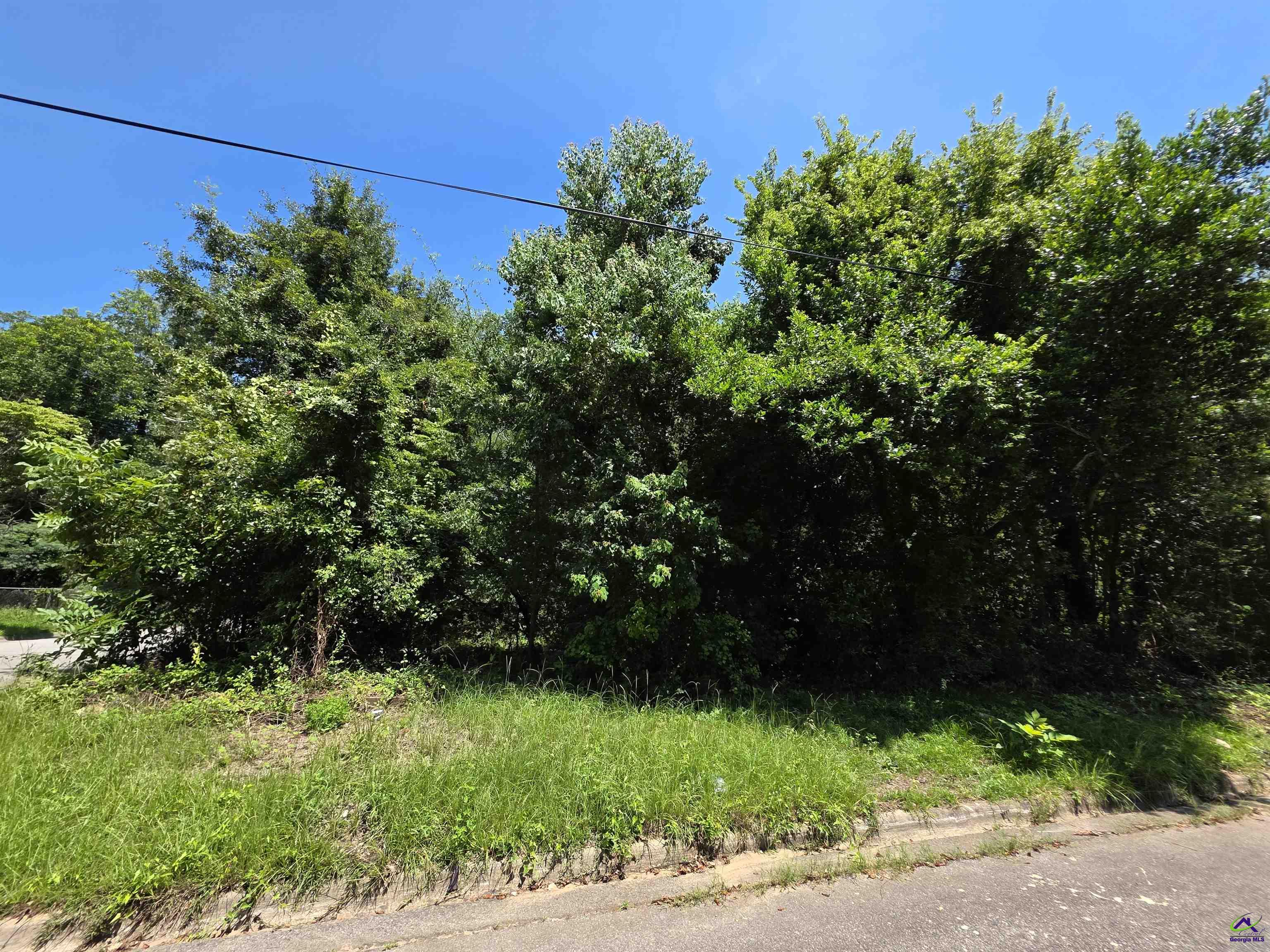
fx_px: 477
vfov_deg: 89.9
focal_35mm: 13
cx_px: 635
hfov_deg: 106.2
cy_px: 476
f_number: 1.9
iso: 40
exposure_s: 1/1154
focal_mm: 2.2
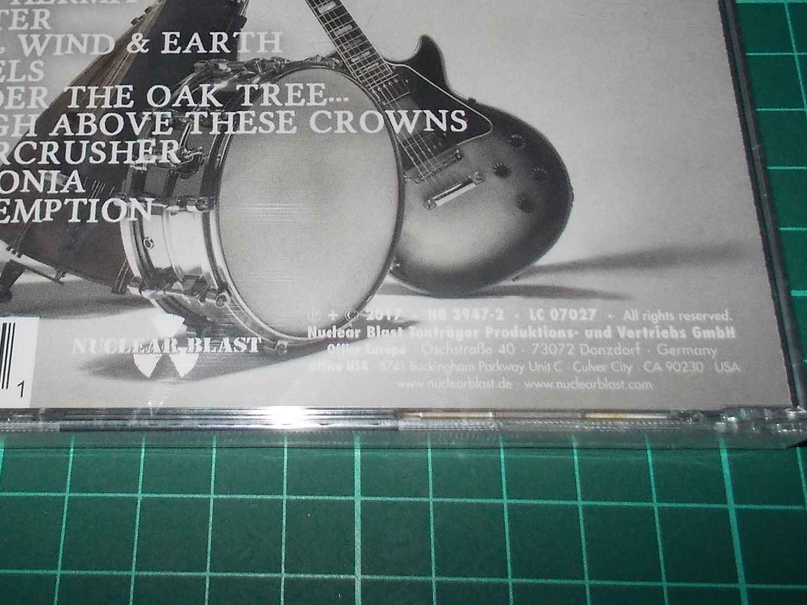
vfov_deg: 31.7
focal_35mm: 45
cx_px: 286
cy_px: 164
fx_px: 1049
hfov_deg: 41.7
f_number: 3.3
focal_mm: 4.1
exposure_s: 1/30
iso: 200
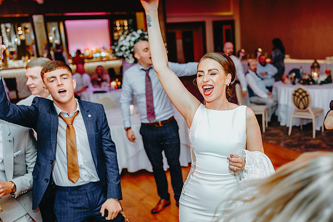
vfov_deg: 31.2
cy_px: 136
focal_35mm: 43
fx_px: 397
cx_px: 204
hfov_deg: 45.2
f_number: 2
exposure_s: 1/250
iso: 1250
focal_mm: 35
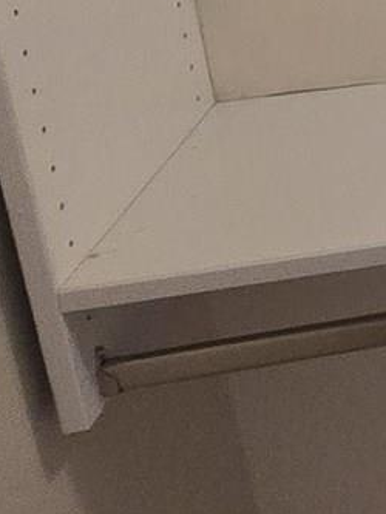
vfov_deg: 19.6
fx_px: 1337
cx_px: 1155
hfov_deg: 10.9
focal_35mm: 90
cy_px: -198
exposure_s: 1/60
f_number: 2.2
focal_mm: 2.2
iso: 400
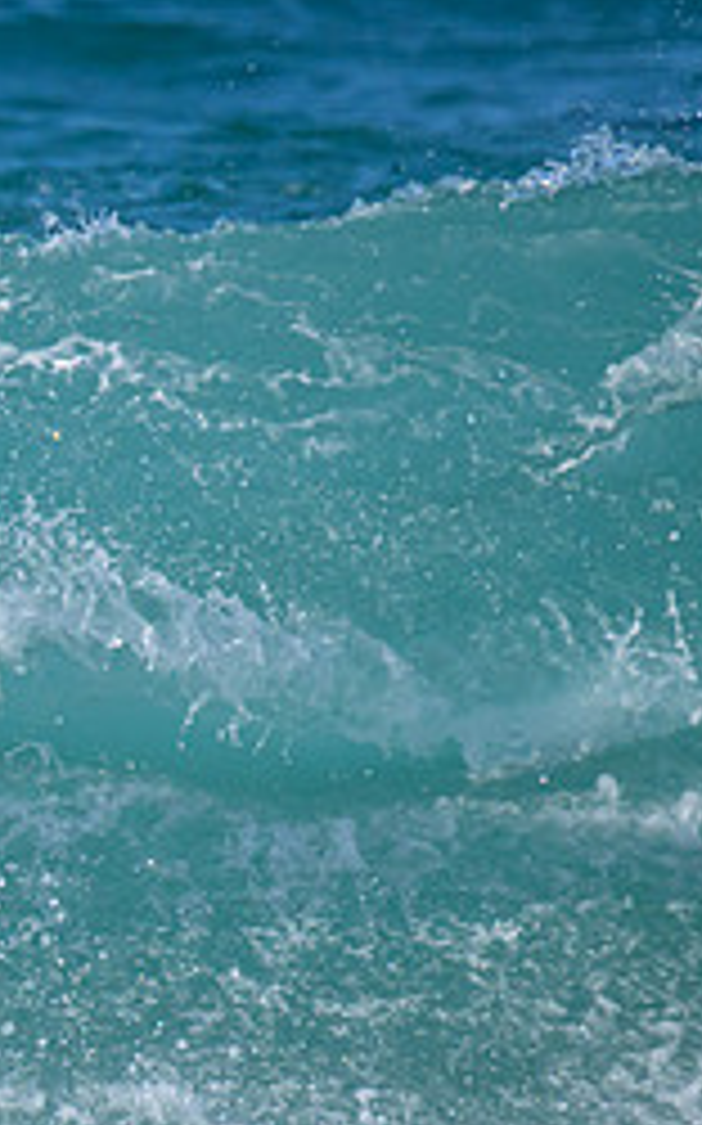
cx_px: -1001
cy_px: 753
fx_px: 79803
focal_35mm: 2604
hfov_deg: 0.5
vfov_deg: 0.8
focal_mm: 800
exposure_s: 1/2000
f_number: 11
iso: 1600
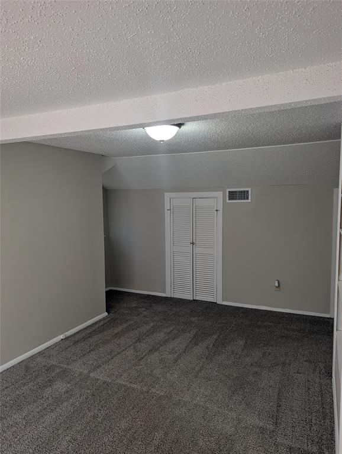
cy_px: 227
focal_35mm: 24
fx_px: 315
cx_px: 171
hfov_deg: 56.9
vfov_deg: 71.5
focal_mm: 6.9
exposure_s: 1/120
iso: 51
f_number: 1.68
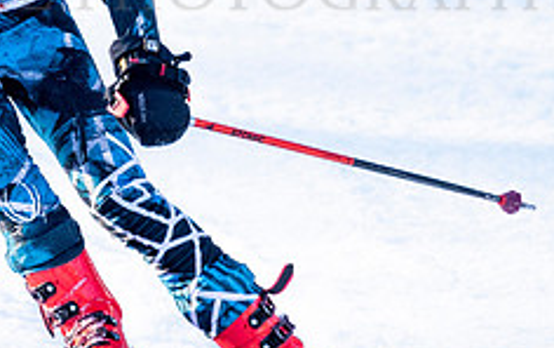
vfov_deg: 0.8
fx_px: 24211
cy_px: 14
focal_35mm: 1602
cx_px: -112
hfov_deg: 1.3
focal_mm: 560
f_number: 8
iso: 1250
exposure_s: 1/2000
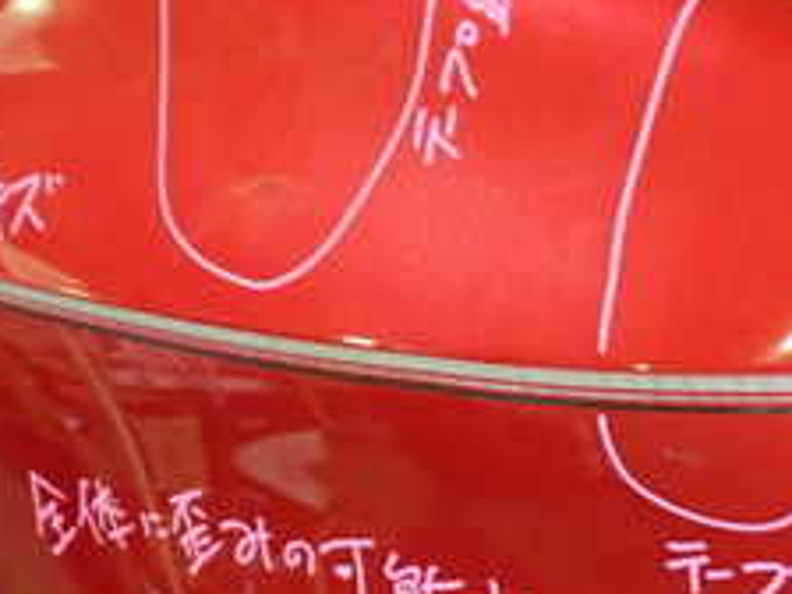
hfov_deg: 19.2
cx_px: 527
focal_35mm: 102
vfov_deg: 14.5
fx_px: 2334
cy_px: 417
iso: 800
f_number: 2.7
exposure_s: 1/30
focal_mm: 6.83
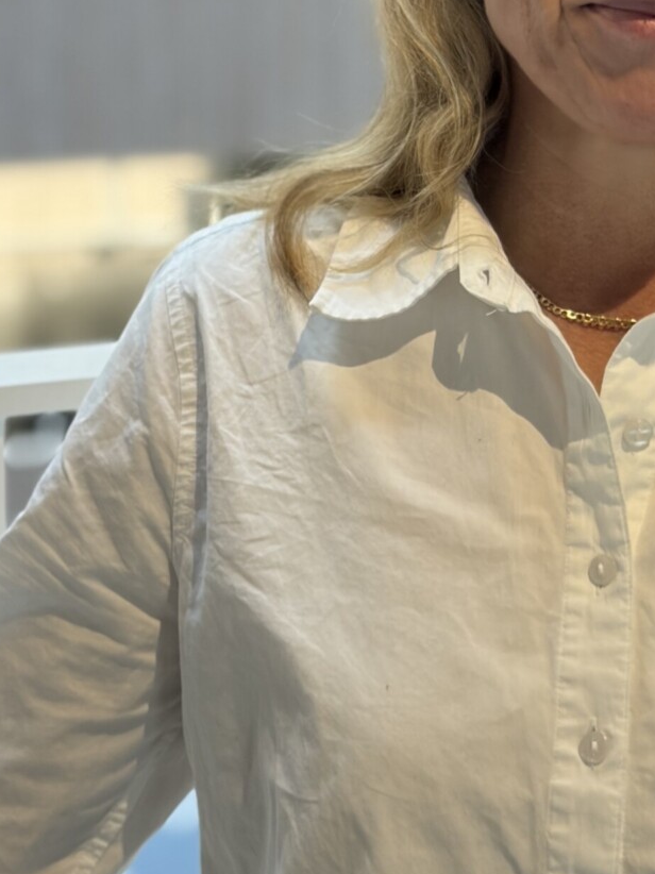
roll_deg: -1.4
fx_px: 2726
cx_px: 607
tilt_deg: -7.2
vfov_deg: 18.1
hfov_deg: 13.6
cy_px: 173
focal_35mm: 108
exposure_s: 1/50
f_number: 1.6
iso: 125
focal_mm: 5.96
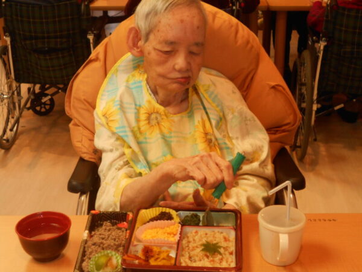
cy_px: 136
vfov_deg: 25.2
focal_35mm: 58
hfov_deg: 33.2
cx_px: 181
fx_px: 607
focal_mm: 10
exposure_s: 1/60
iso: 220
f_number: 4.9
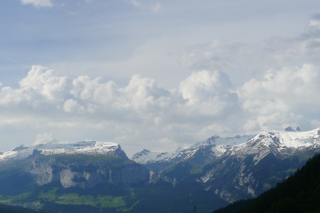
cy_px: 107
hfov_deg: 32.2
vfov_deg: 21.9
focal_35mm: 62
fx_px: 551
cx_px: 113
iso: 80
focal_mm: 8.5
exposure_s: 1/1000
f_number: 5
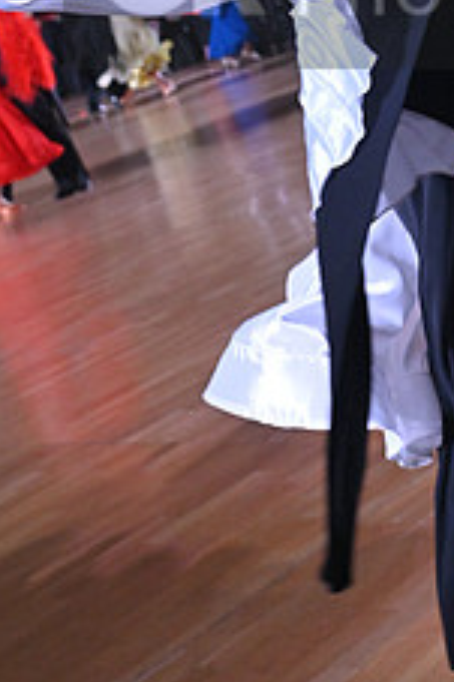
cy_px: -30
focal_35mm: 87
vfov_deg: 22.3
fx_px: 1648
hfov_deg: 15.3
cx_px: 480
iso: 4000
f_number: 5
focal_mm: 34
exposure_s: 1/400
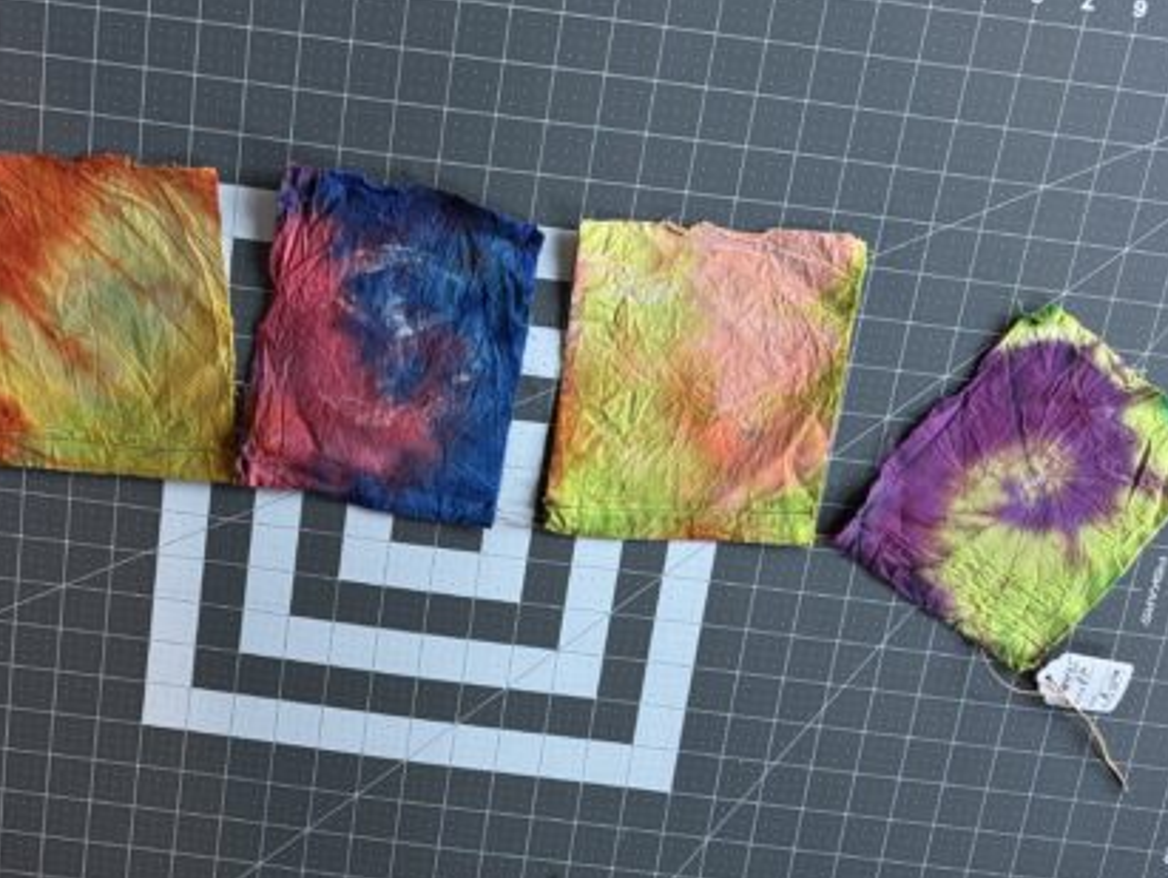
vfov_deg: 40.7
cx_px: 398
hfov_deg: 51.7
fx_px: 1182
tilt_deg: -77.7
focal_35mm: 35
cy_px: 489
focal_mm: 6.76
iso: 1000
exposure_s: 1/38
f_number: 1.78
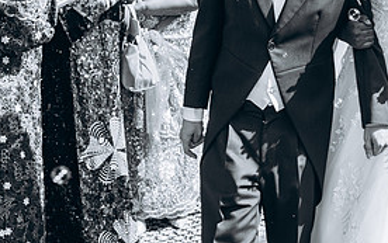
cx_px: 378
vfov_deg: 13.1
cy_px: 32
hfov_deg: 20.4
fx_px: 1048
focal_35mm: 99
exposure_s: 1/250
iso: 100
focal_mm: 35
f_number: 5.6
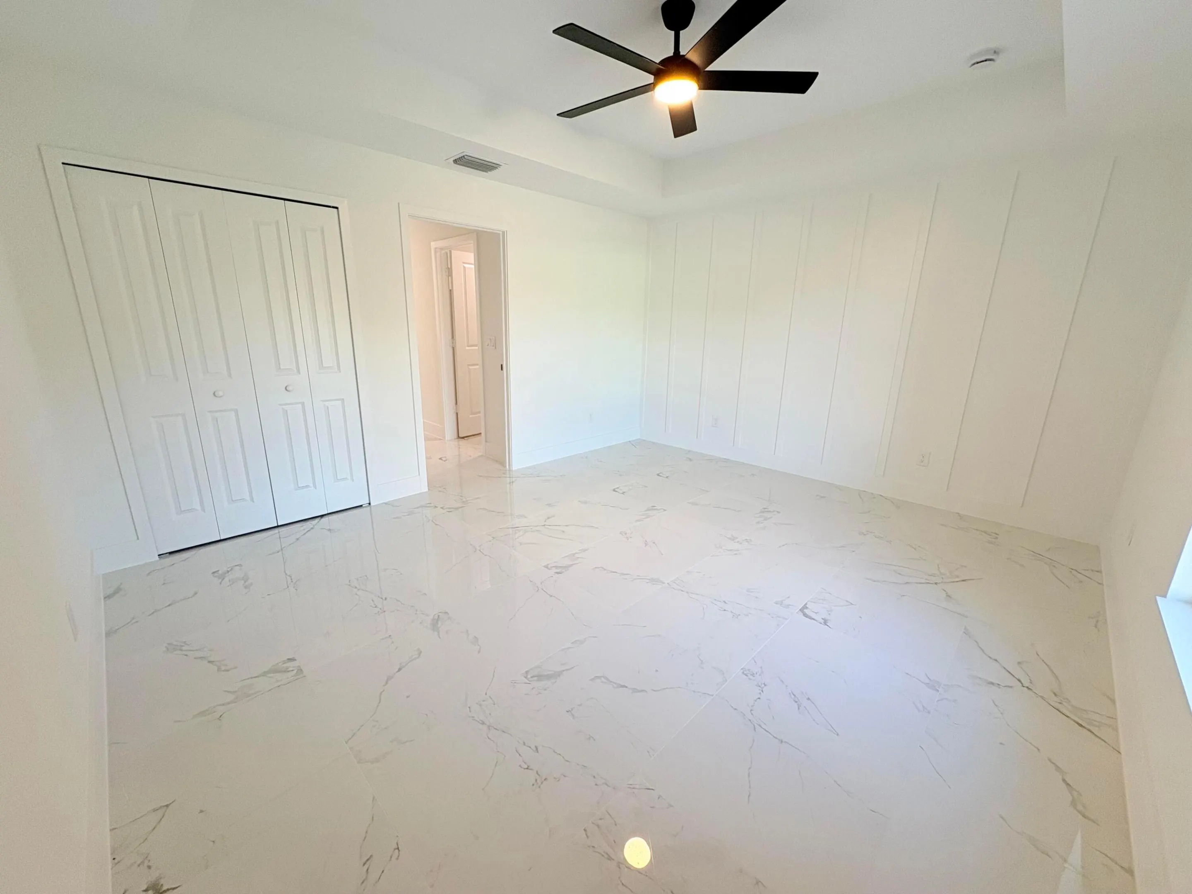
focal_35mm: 14
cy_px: 447
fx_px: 482
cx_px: 596
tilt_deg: -13.8
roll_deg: -0.4
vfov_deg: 85.7
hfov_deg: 102.1
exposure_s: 1/62
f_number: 2.2
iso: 64
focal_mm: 2.22
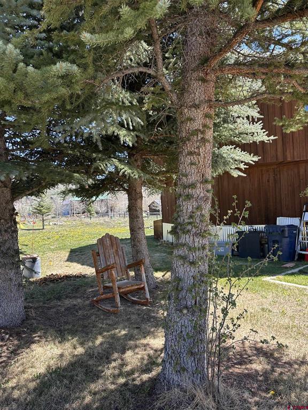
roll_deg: +3.5
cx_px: 154
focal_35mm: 24
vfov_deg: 71.6
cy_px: 205
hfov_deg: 56.8
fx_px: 285
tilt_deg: +2.3
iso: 80
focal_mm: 6.86
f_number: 1.78
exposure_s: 1/642
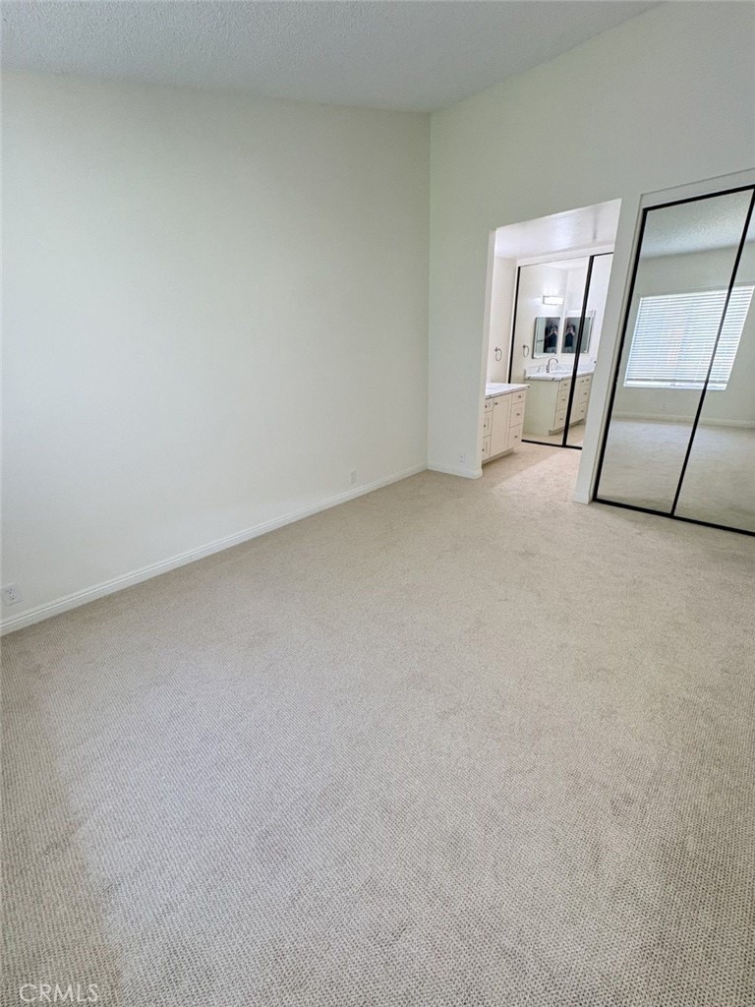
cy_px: 504
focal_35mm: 14
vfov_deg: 102.1
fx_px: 407
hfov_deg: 85.7
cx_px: 378
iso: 400
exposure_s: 1/60
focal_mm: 2.22
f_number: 2.2
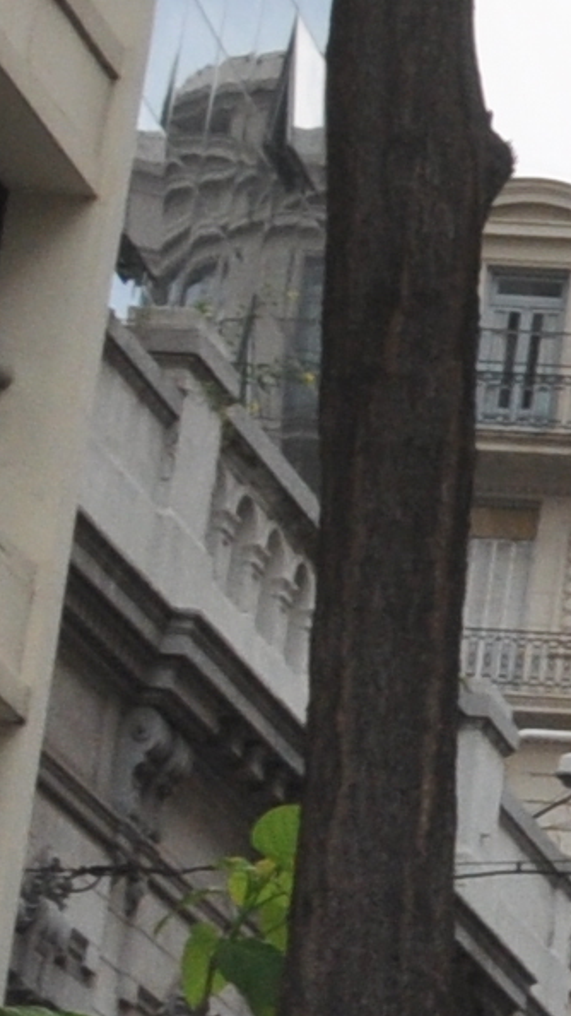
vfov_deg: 10.6
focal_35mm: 204
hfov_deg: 4.9
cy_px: 546
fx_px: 5493
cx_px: 2805
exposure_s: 1/200
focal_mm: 18
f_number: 13
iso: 400
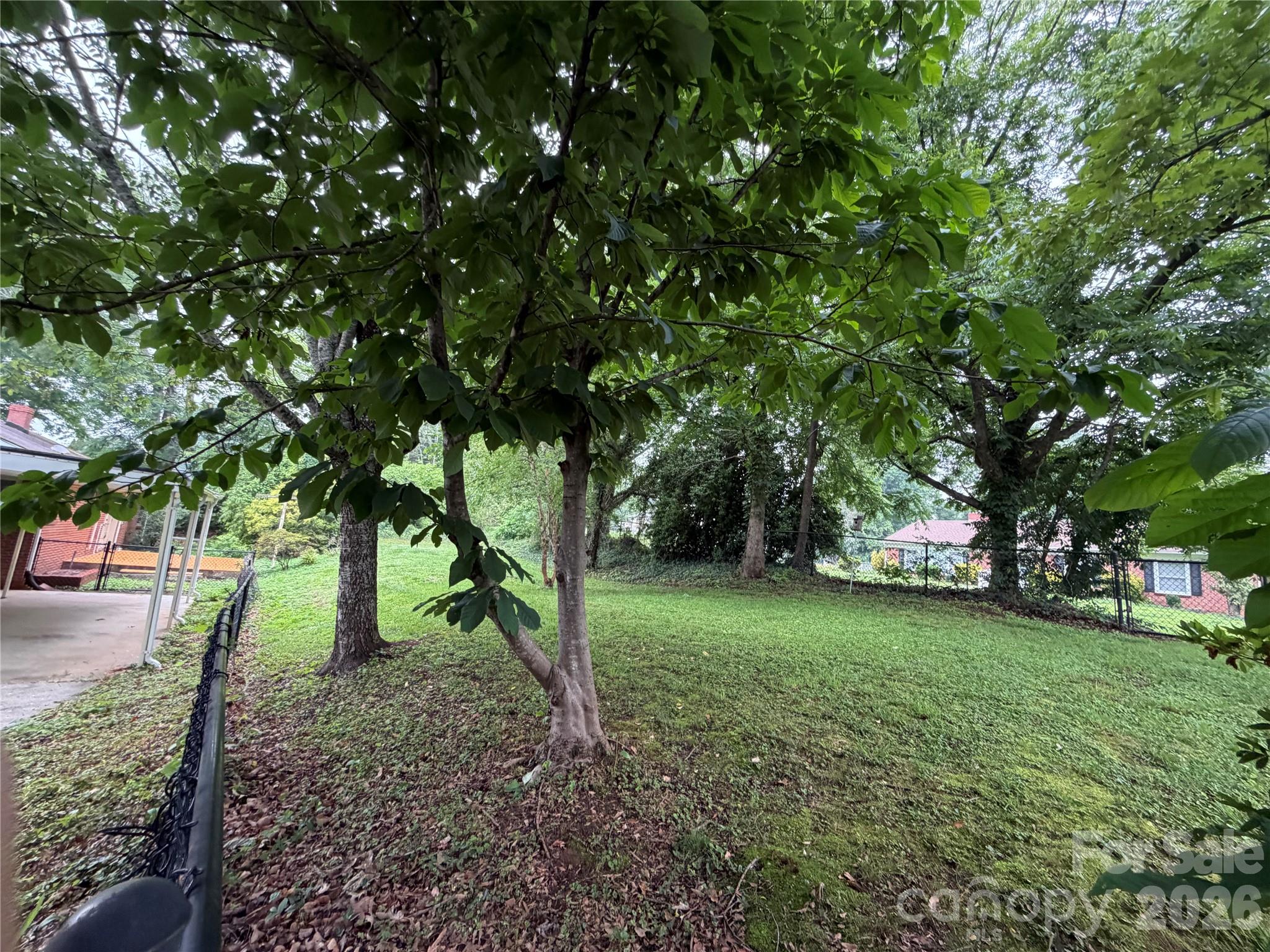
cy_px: 476
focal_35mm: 14
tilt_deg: +12.0
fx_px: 514
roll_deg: -5.9
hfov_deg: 102.1
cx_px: 635
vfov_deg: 85.7
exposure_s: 1/119
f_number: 2.2
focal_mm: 2.22
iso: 320
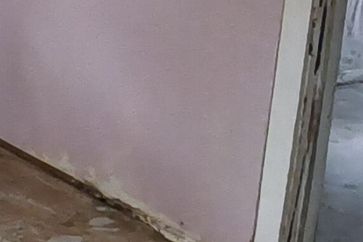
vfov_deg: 15.6
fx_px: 877
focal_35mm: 87
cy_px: 49
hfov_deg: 19.6
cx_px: -214
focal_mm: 1.46
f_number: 2.2
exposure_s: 1/30
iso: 320
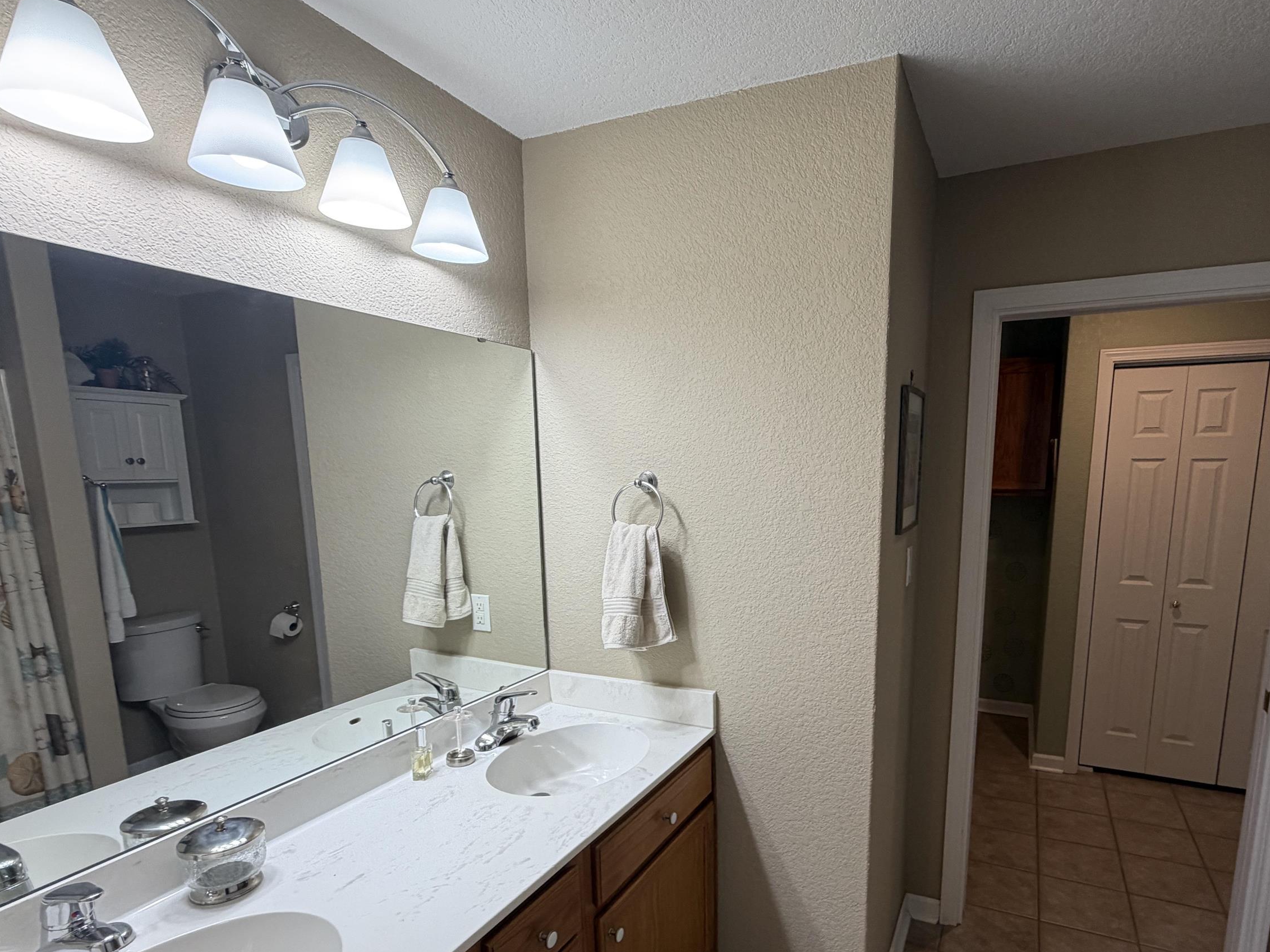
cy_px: 584
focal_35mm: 19
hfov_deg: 84.2
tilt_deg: -9.8
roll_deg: +0.4
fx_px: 697
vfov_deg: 67.8
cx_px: 724
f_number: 2.2
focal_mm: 2.22
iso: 100
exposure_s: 1/120
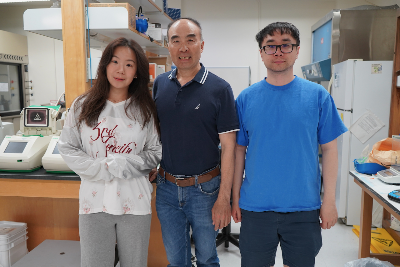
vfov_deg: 40.0
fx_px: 367
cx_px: 200
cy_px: 134
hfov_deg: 57.2
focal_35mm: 33
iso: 1000
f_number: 4
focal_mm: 33
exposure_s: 1/160
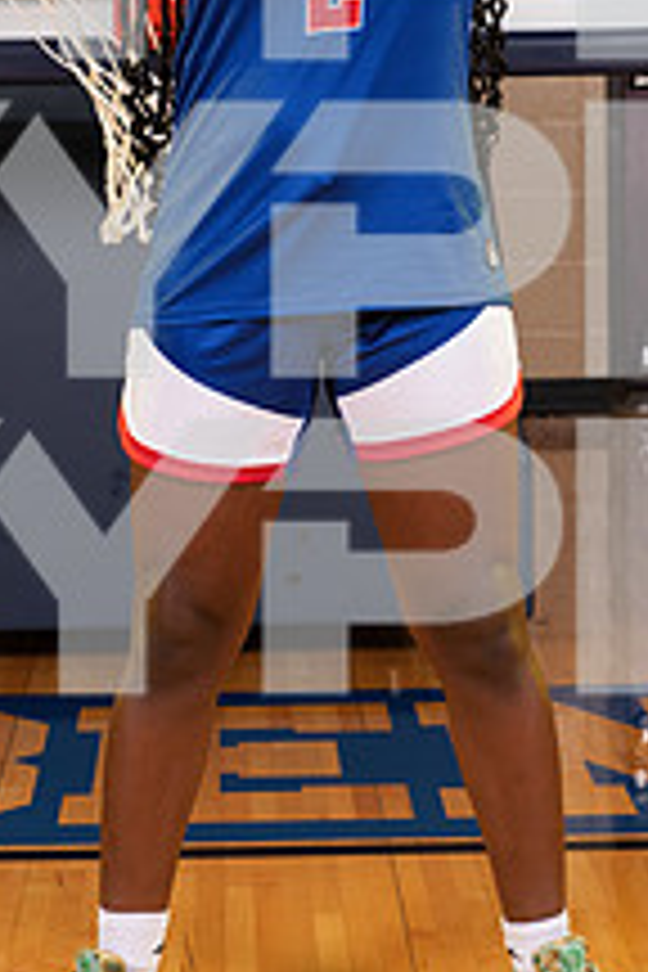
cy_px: 243
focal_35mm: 104
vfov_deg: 19.5
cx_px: 220
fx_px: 2808
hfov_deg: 13.1
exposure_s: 1/320
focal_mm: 50
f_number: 7.1
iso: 320
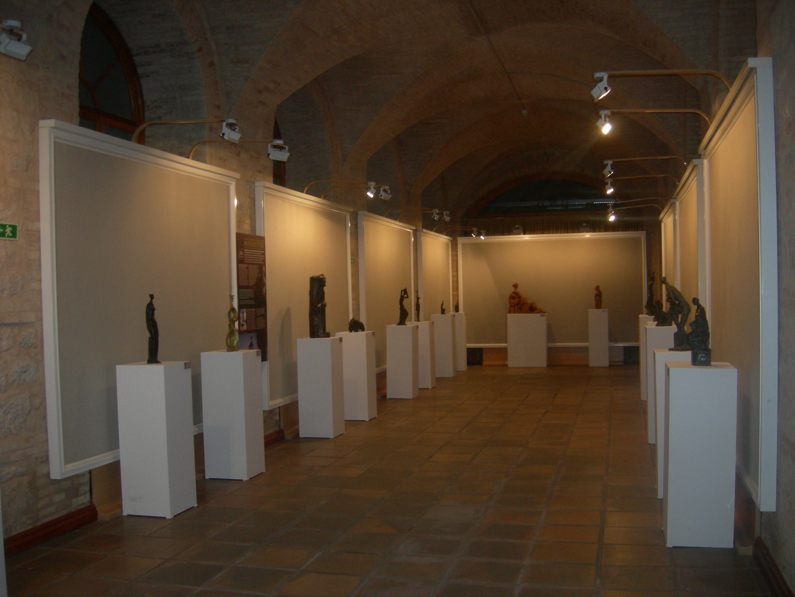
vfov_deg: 39.7
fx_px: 827
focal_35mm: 36
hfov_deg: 51.4
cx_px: 398
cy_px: 298
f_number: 2.7
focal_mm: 7.5
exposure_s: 1/60.1
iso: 163
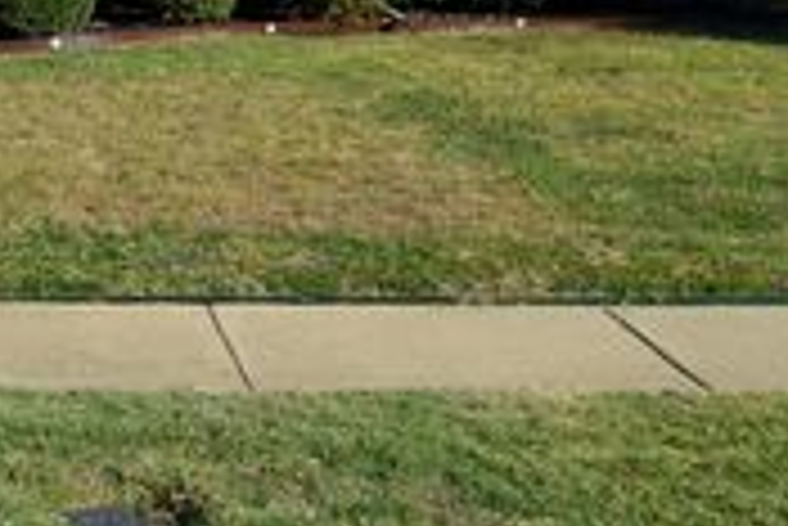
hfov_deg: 24.2
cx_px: -122
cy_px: -155
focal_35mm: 77
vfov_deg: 16.8
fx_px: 1687
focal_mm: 18
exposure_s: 1/400
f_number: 9
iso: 100
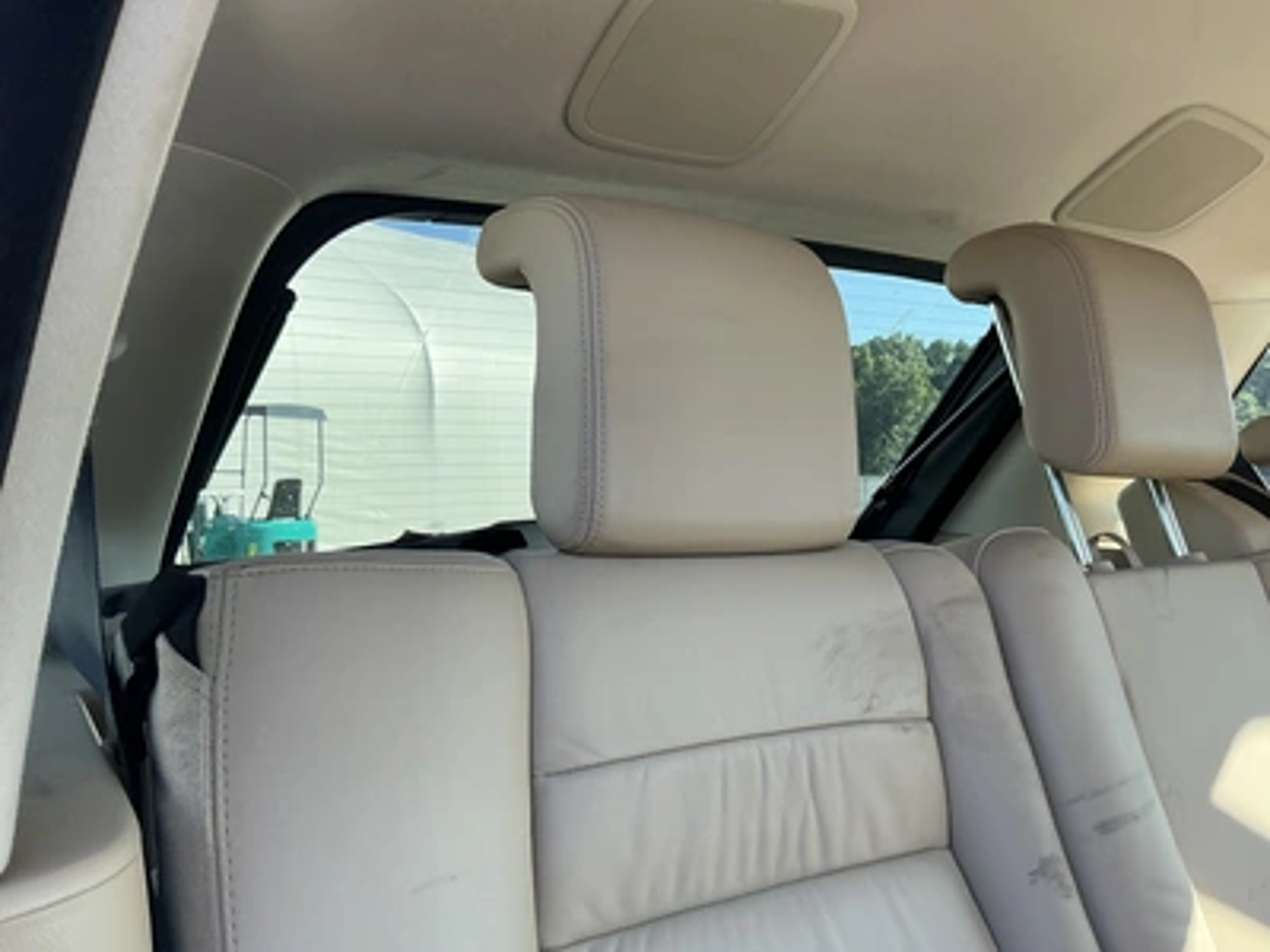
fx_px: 1027
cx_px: 635
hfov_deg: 63.4
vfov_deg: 49.7
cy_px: 476
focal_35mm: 28
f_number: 1.8
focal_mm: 3
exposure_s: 1/122
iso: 32
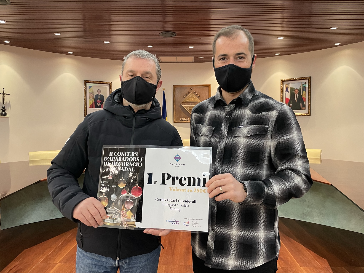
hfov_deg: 67.3
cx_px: 182
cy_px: 136
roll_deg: +0.0
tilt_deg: -1.9
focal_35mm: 26
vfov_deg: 53.1
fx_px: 273
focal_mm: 4.2
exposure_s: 1/50
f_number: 1.6
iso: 250
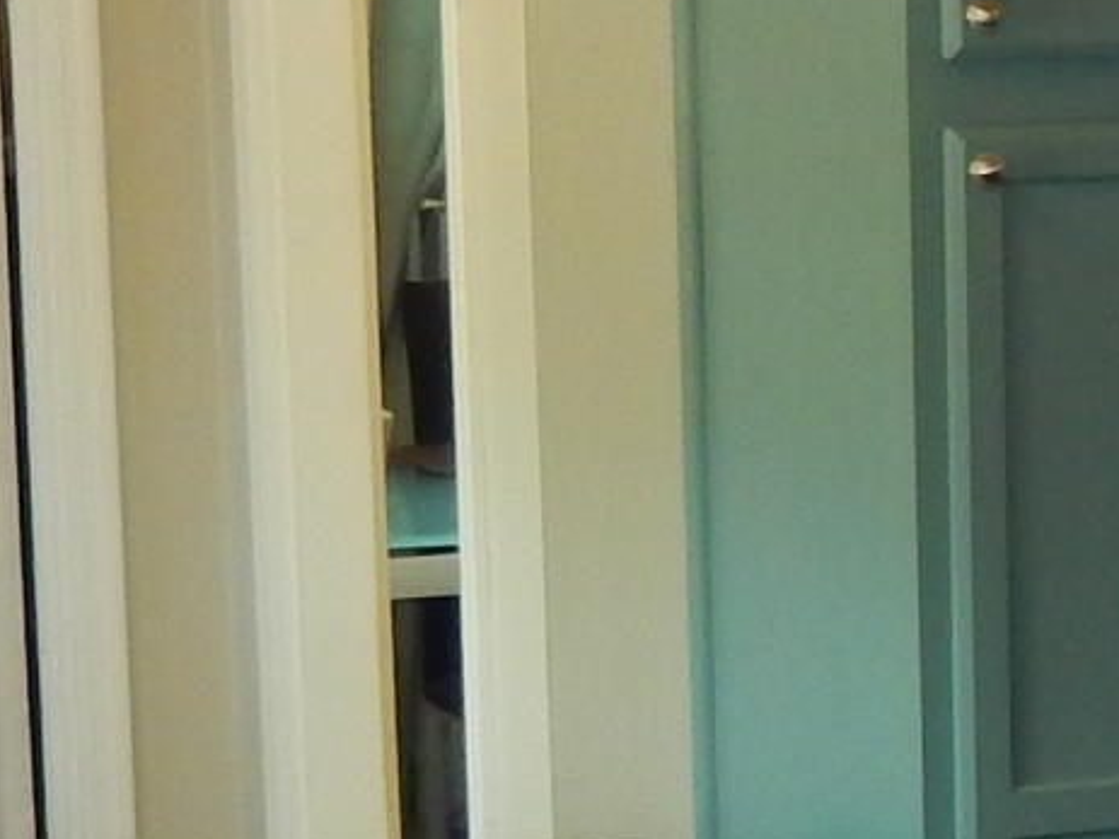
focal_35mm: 162
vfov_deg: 9.2
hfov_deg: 11.4
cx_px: 1943
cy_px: 476
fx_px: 5235
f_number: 3.4
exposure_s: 1/30
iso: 180
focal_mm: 4.5
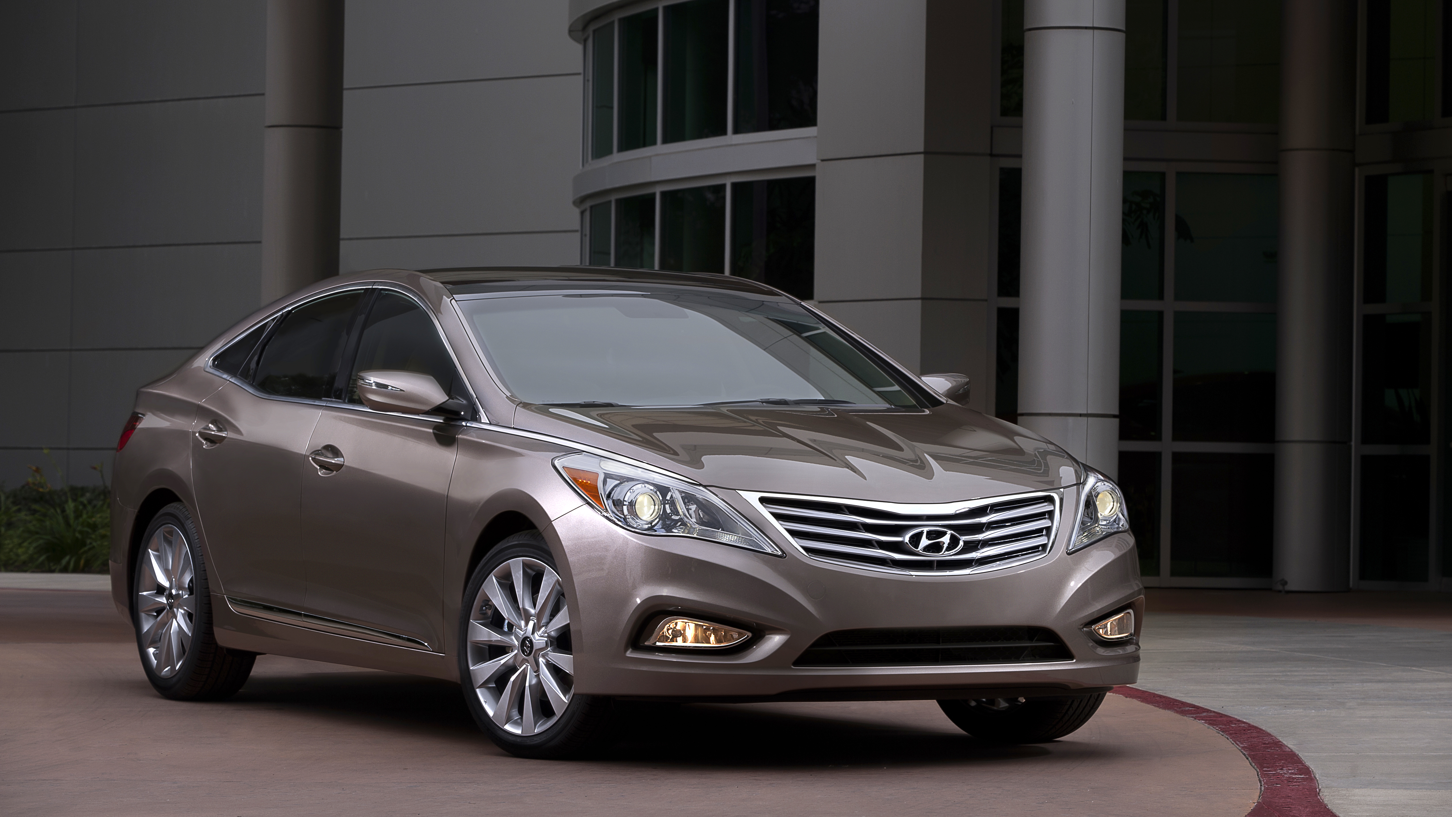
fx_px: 5275
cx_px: 727
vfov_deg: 8.9
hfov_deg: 15.7
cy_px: 373
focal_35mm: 137
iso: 200
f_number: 8
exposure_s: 1/50
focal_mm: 130
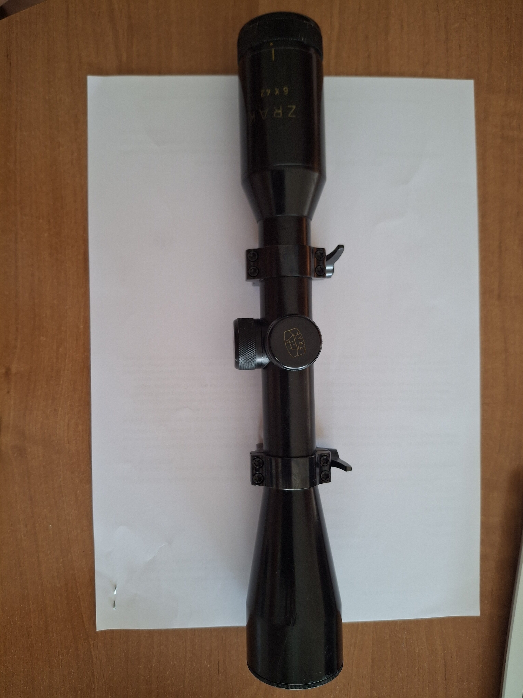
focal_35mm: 25
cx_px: 262
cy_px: 349
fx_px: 504
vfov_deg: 69.4
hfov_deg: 54.9
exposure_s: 1/50
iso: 200
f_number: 1.8
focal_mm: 4.69
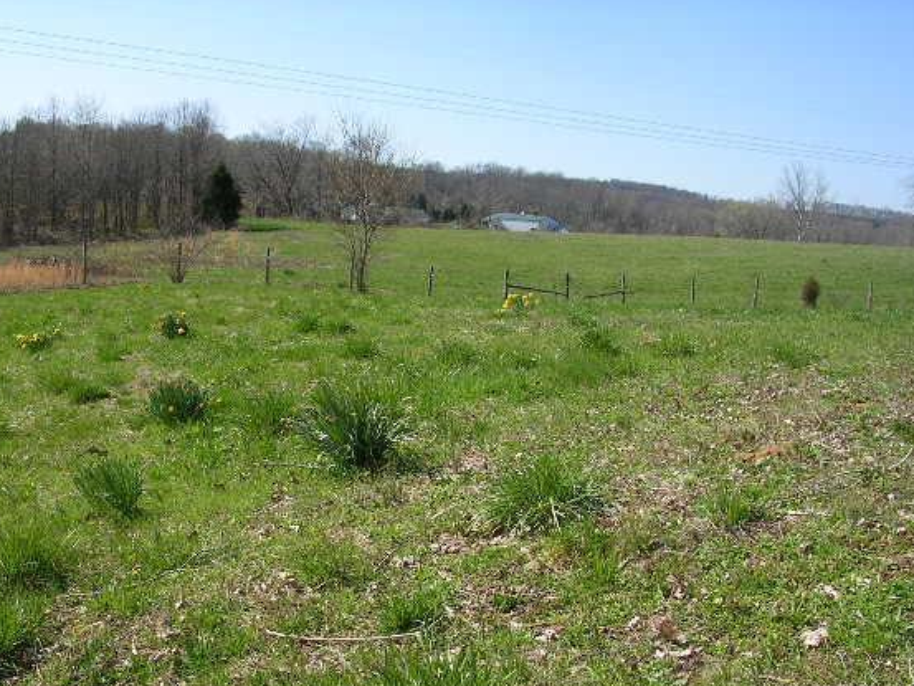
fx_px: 1162
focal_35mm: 44
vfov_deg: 32.8
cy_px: 388
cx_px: 450
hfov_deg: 42.9
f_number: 5.6
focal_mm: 5.8
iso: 50
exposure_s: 1/243
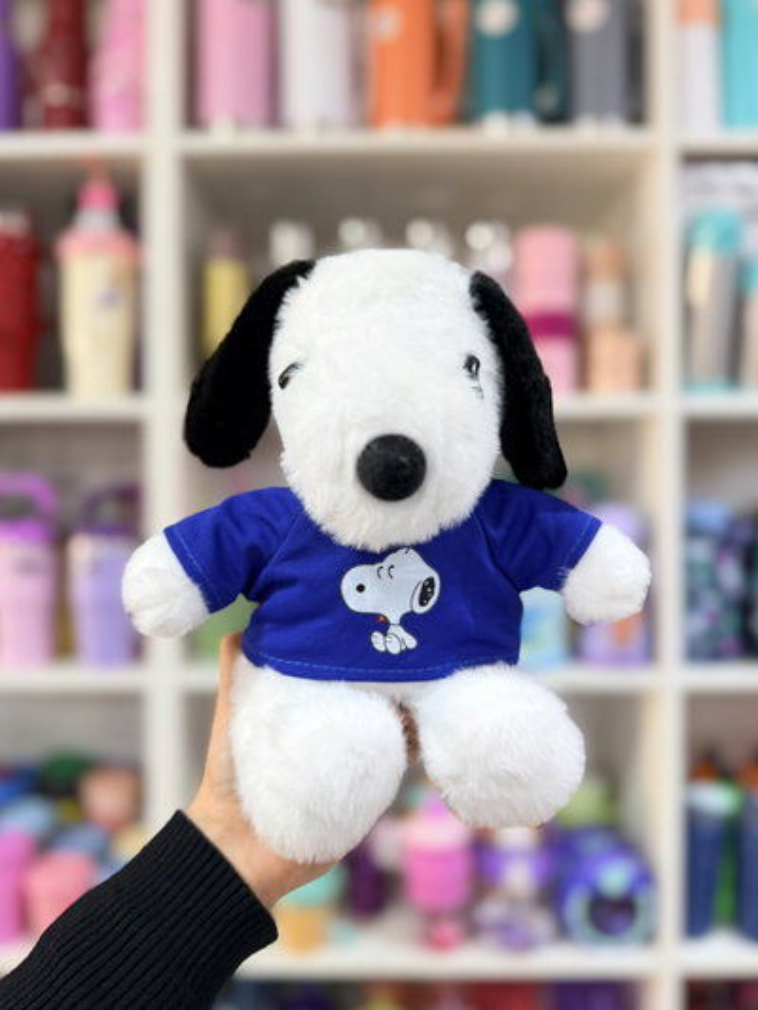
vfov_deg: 71.6
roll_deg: -1.2
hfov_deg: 56.8
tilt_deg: -0.5
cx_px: 379
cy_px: 505
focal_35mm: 24
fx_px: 700
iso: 200
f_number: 1.78
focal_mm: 6.76
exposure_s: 1/50
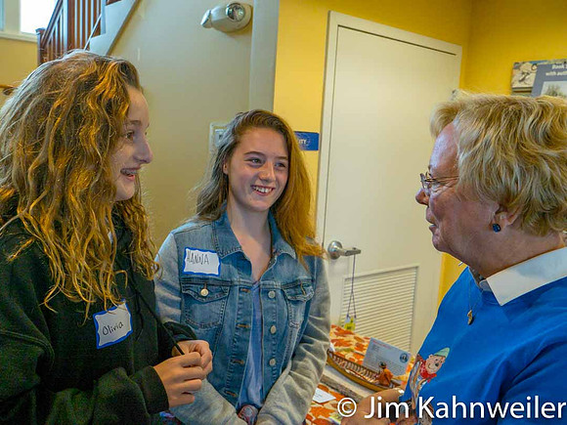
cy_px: 212
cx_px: 284
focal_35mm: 32
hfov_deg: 56.8
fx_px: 524
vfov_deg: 44.2
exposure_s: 1/500
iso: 3200
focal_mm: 16
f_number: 4.5
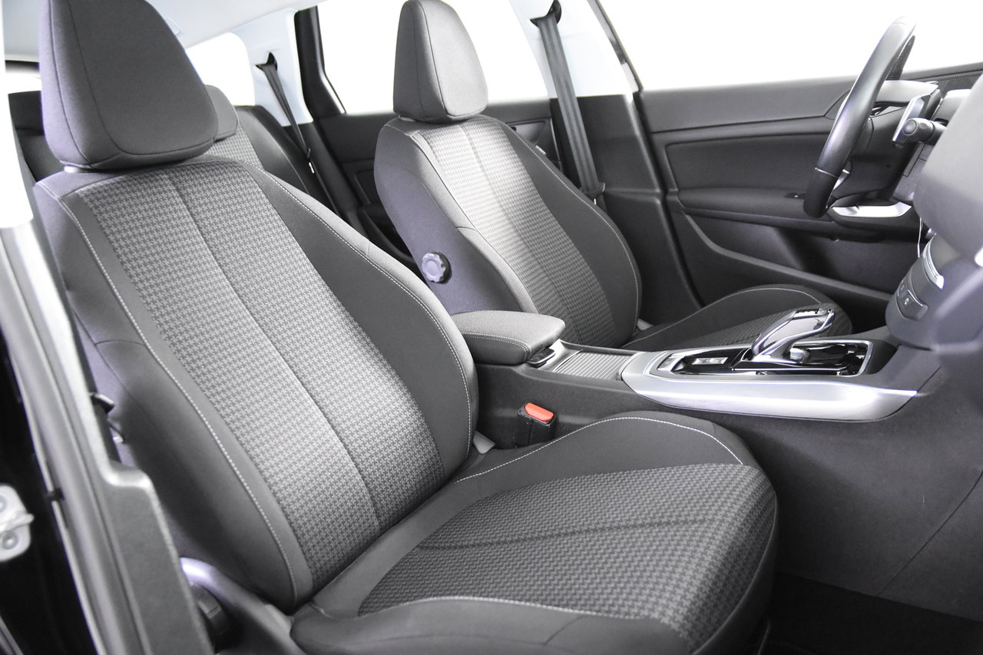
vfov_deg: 43.6
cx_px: 492
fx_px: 819
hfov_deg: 61.9
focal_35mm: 30
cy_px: 328
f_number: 2.8
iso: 5600
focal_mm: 20
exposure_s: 1/30
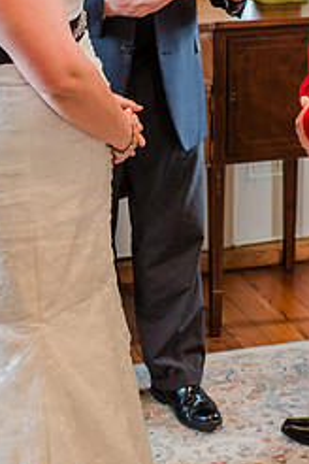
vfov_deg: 21.0
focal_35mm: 96
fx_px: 1236
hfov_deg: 14.2
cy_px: 102
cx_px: 177
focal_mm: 35
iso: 800
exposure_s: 1/100
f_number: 2.5
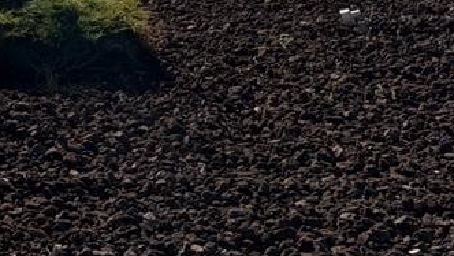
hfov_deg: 16.3
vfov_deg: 9.7
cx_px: -263
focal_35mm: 118
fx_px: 1421
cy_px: -238
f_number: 1.78
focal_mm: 6.76
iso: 80
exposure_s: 1/7353
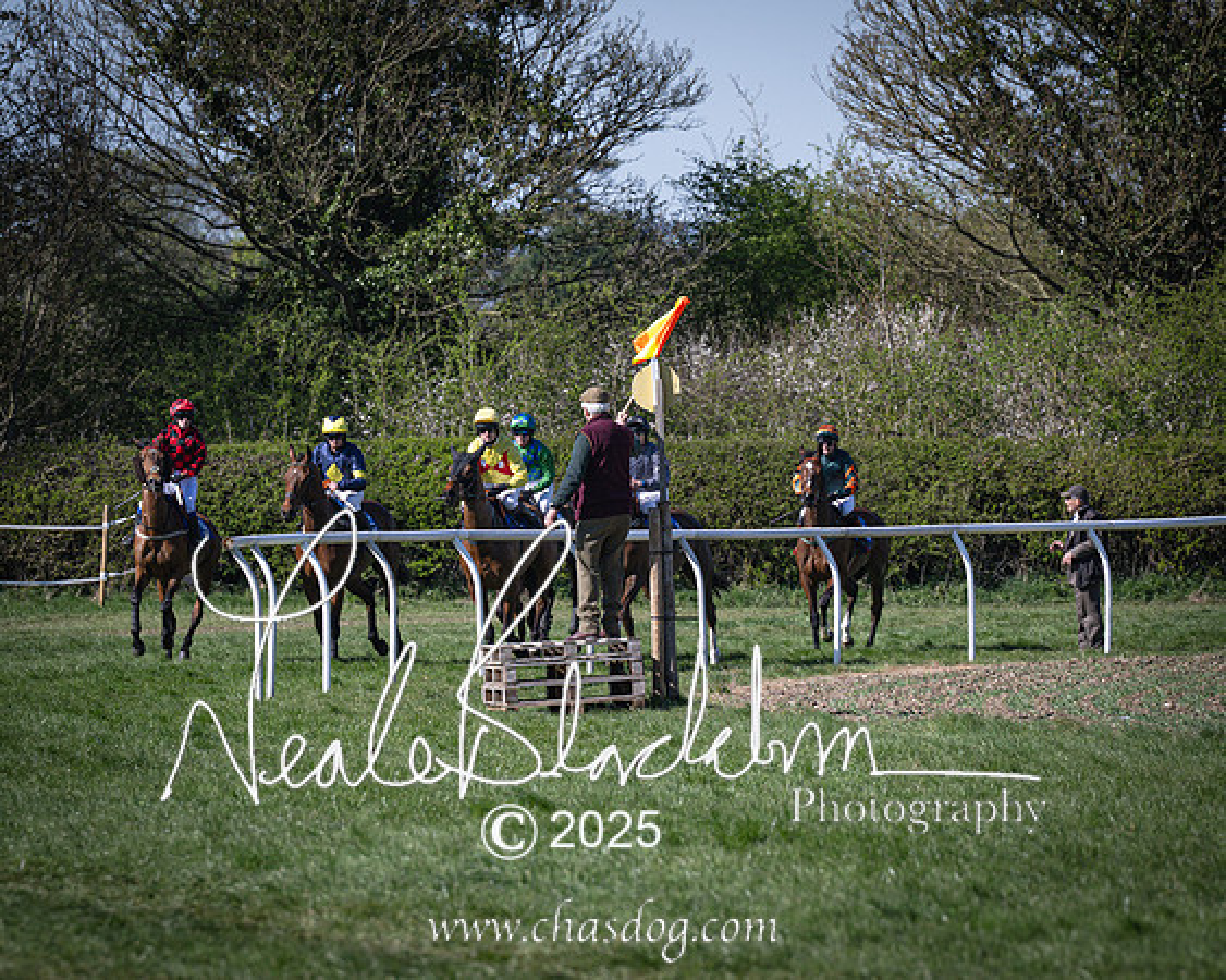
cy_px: 490
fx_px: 11034
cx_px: 613
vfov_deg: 5.1
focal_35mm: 304
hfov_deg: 6.4
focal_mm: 180
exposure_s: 1/1600
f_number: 5
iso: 200
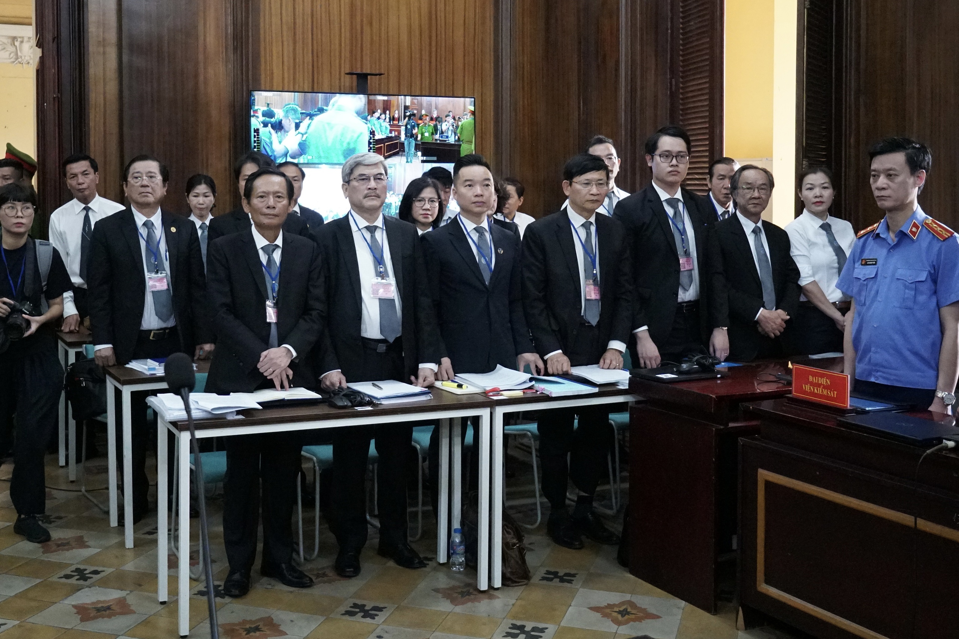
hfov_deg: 61.9
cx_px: 480
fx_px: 799
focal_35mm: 30
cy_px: 320
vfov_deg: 43.6
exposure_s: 1/160
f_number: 4
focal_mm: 20
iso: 6400
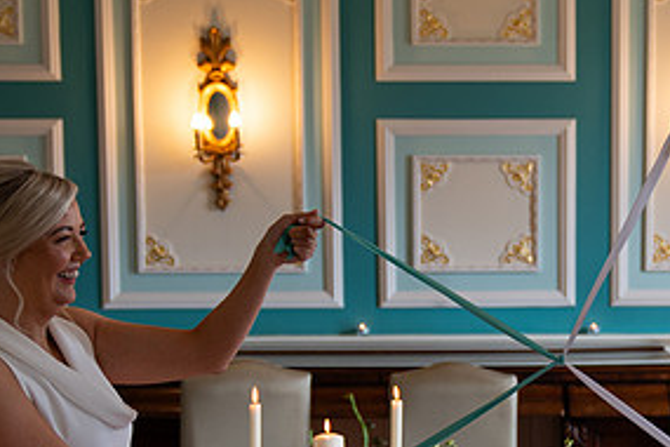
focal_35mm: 106
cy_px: 432
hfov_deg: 19.1
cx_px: 531
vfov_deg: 12.8
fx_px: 1973
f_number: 2.8
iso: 320
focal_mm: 35
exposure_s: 1/160
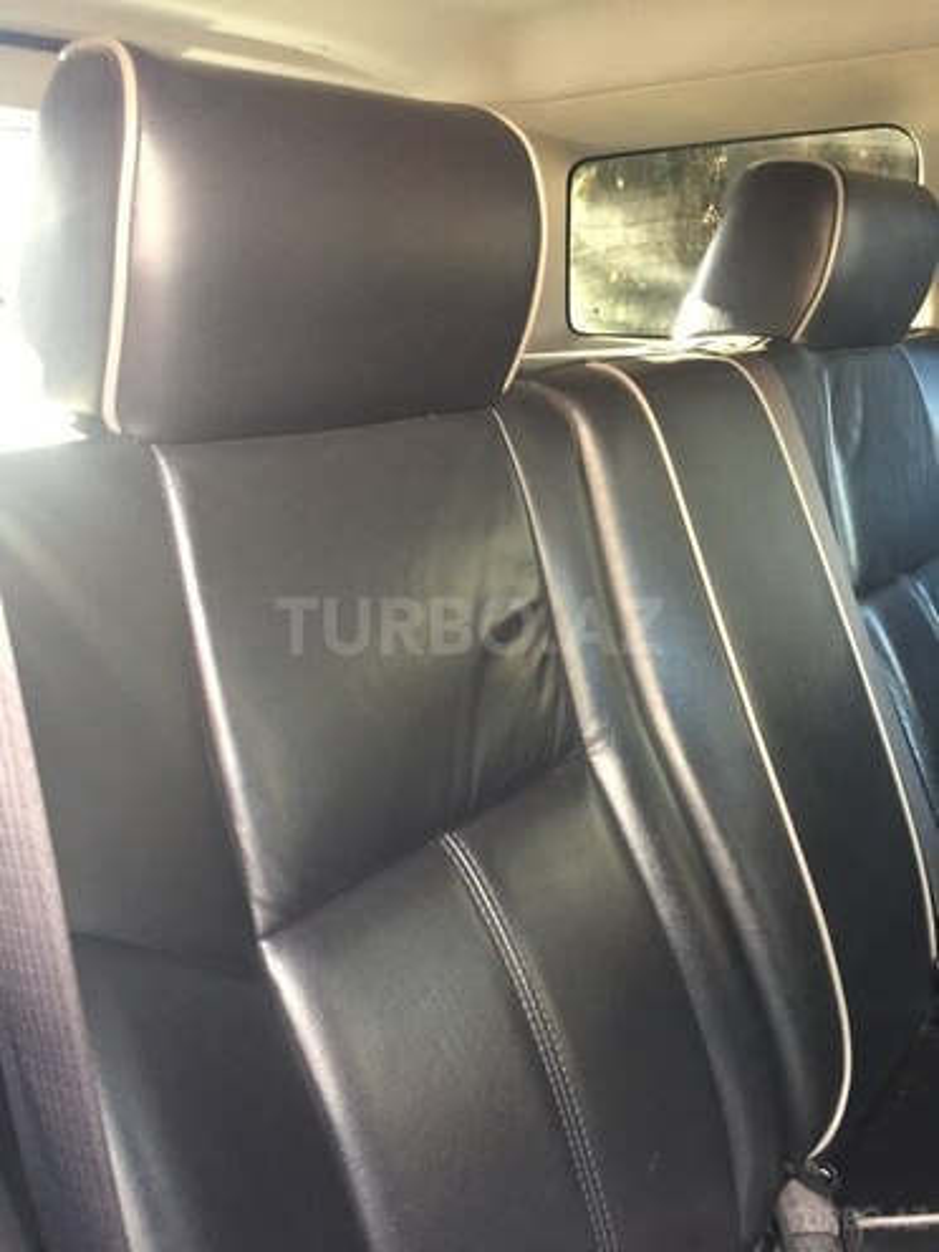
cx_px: 470
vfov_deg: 61.7
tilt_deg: -16.3
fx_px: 1049
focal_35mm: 29
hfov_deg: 48.2
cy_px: 626
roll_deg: +2.1
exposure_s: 1/33
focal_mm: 4.15
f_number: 2.2
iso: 160
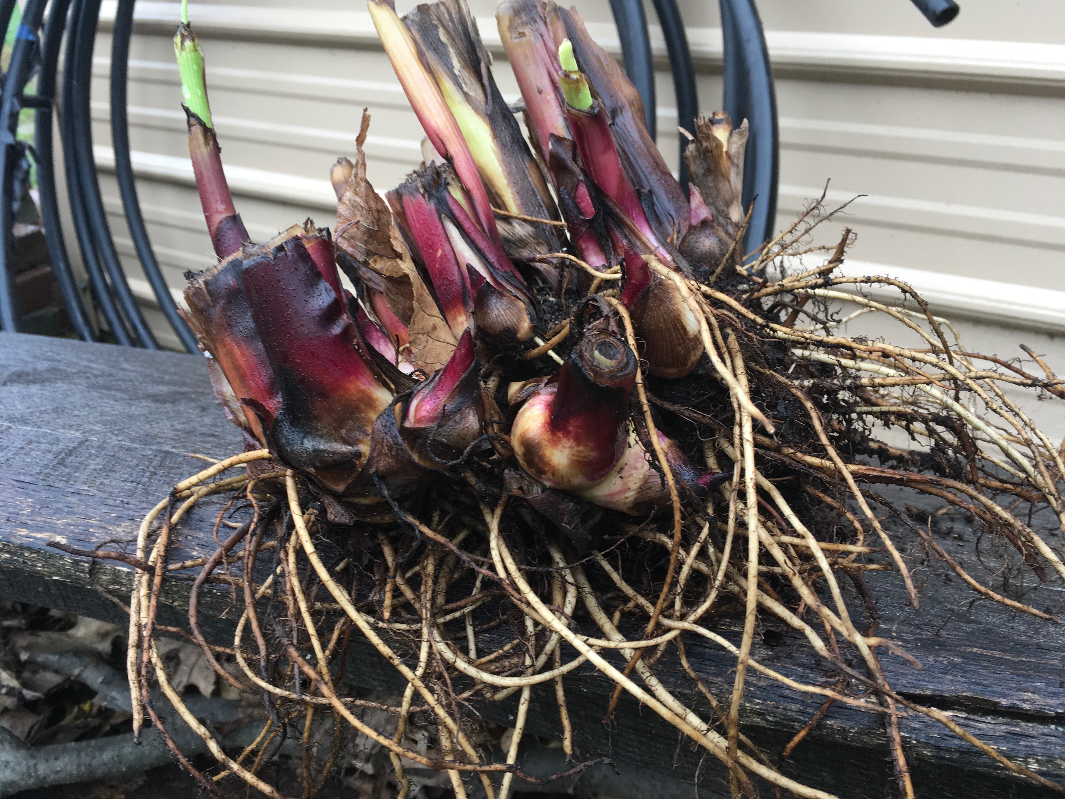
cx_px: 532
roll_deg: -2.0
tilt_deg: -27.6
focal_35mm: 29
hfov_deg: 61.7
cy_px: 400
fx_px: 892
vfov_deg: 48.2
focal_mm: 4.15
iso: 32
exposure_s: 1/120
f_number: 2.2
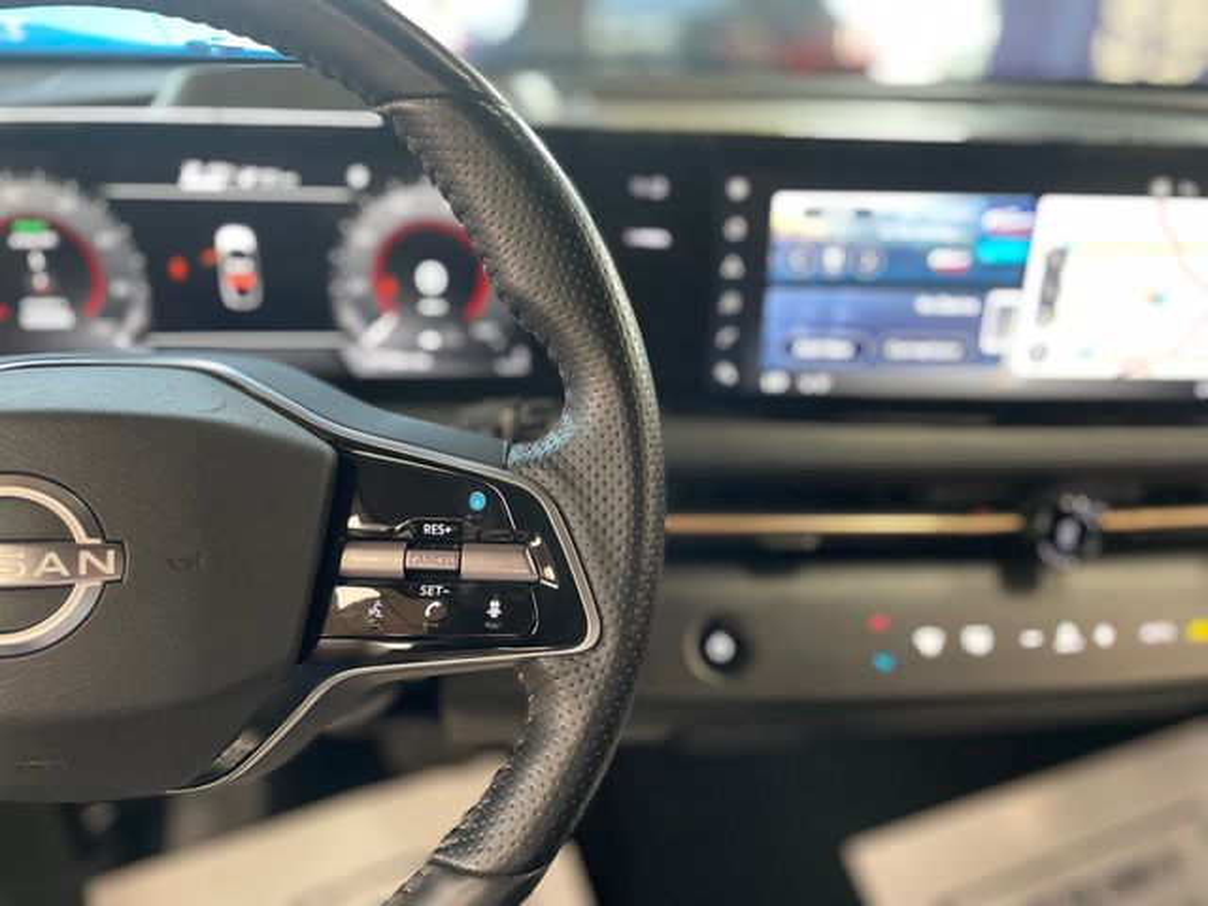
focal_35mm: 26
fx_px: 907
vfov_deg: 53.1
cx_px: 604
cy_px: 453
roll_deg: -1.4
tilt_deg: -26.5
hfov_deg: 67.3
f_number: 1.6
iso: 250
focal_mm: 4.2
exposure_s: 1/60
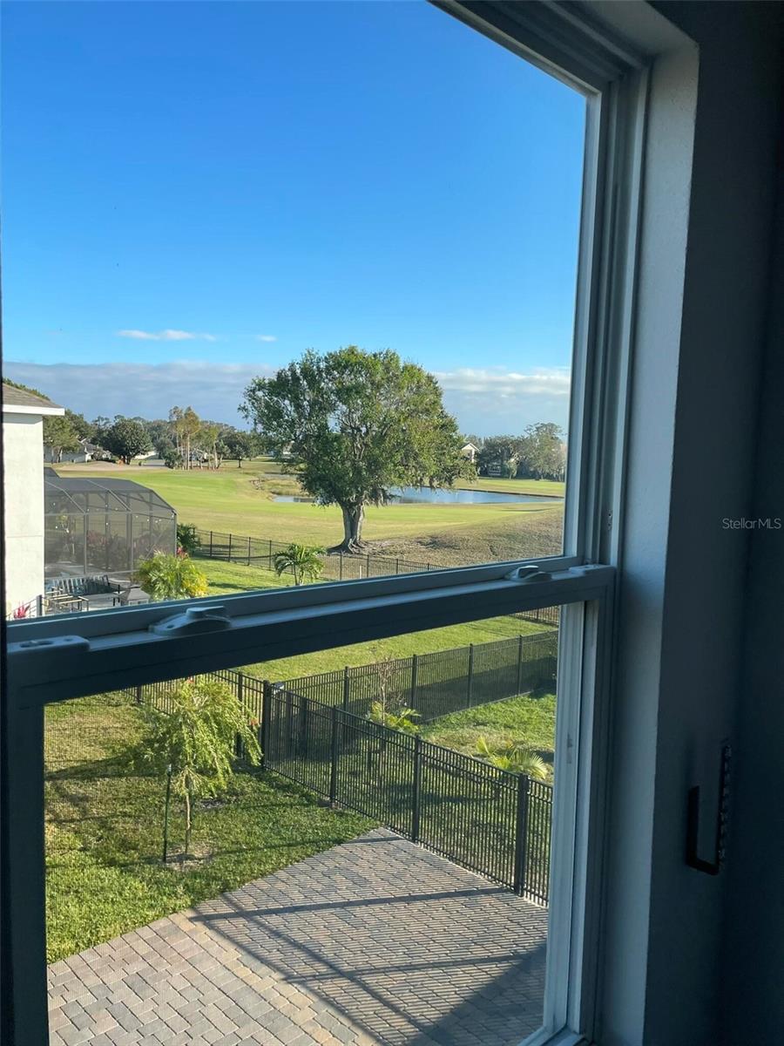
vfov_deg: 67.3
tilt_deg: -4.7
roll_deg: -1.5
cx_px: 392
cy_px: 523
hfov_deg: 53.1
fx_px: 785
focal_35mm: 26
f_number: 1.6
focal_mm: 4.2
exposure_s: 1/1715
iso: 50
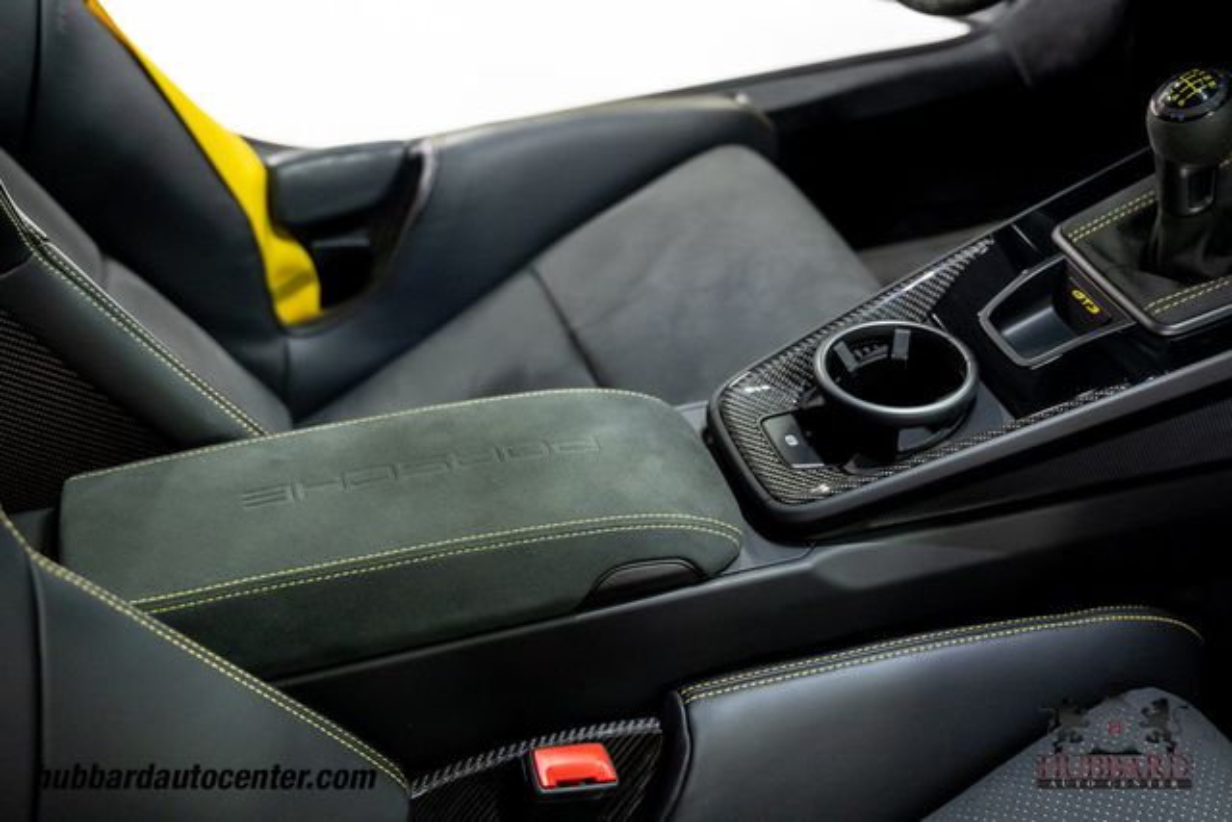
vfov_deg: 31.9
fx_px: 1438
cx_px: 616
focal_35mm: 42
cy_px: 411
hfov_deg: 46.4
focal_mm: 42
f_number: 4
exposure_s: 1/60
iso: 3200
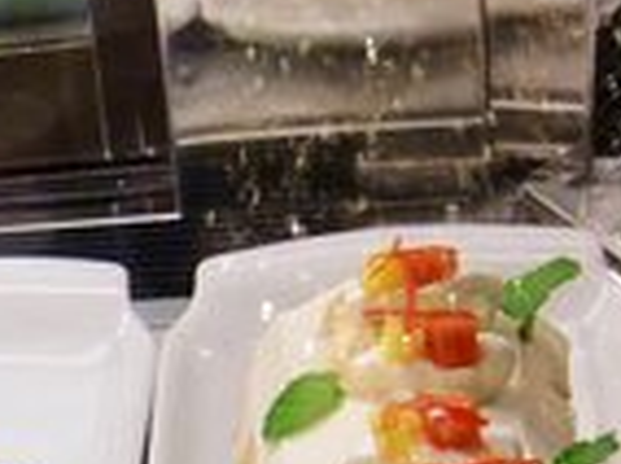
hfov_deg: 15.3
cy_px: 541
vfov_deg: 12.1
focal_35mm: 120
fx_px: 2149
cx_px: -293
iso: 200
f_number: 3.6
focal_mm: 6.1
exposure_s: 1/60
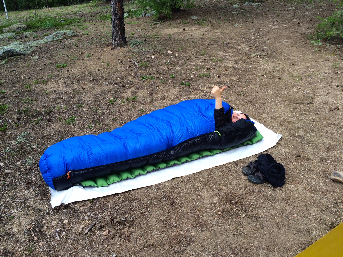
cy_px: 128
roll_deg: -1.3
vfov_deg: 48.2
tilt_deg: -26.1
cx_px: 172
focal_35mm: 29
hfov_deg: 61.7
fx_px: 287
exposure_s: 1/217
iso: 32
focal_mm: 4.15
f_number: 2.2
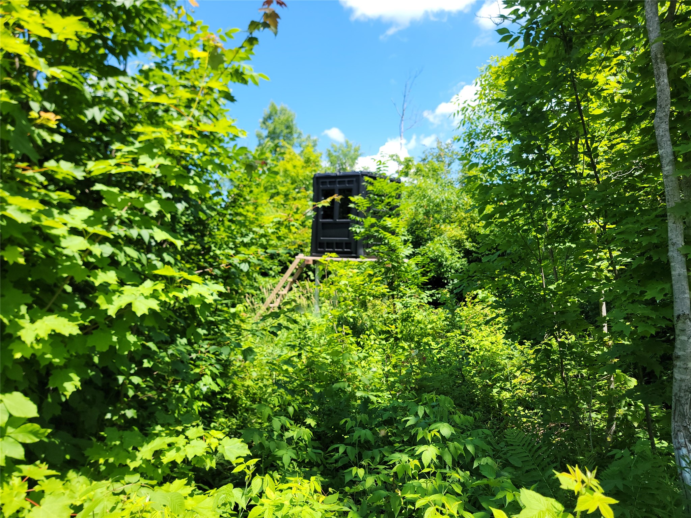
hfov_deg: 71.6
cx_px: 346
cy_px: 259
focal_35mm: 24
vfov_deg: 56.8
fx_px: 479
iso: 16
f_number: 1.8
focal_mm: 6.7
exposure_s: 1/322
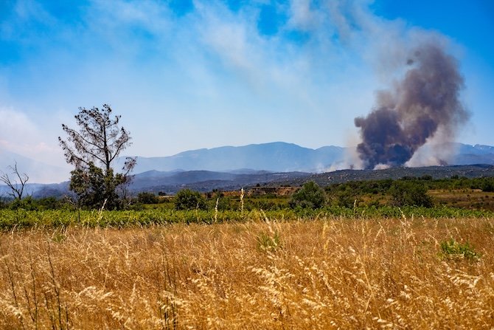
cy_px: 165
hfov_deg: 23.9
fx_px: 1167
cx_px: 247
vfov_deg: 16.1
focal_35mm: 85
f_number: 8
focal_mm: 85
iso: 100
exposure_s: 1/500
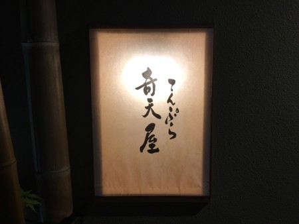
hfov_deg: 61.6
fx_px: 251
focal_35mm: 29
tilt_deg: -7.0
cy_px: 112
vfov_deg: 48.3
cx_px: 150
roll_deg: +0.5
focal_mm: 4.15
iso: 25
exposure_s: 1/15
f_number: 2.2
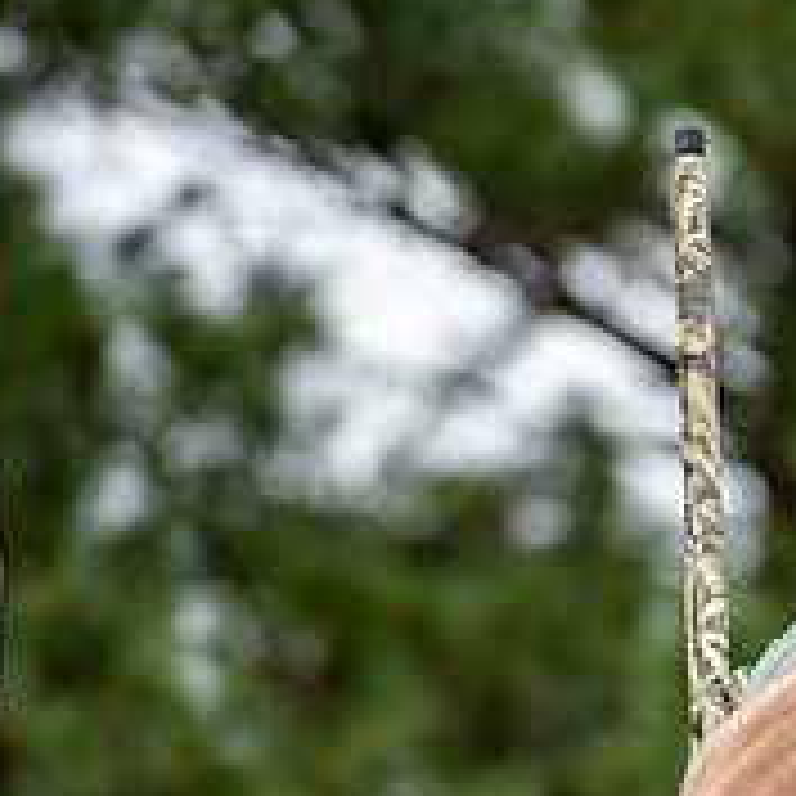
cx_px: 1187
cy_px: 679
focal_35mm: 558
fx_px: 14517
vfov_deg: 3.1
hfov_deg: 3.1
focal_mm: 200
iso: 125
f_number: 5
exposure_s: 1/250
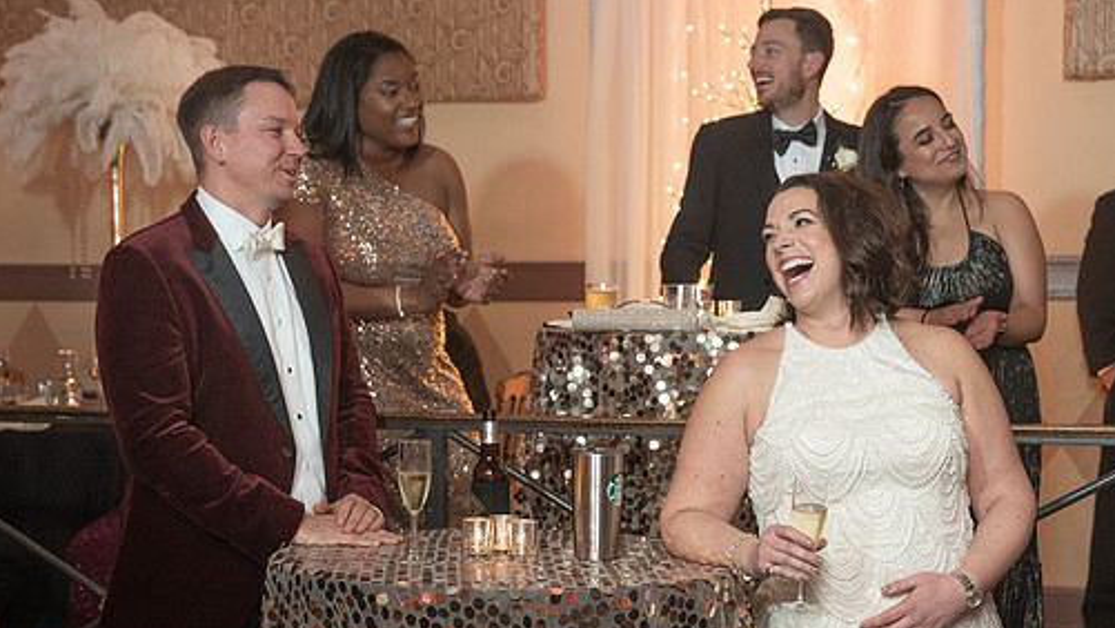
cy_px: 382
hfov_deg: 34.3
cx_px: 525
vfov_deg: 19.7
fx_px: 1804
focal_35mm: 61
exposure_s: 1/125
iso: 2000
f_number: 4
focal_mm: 47
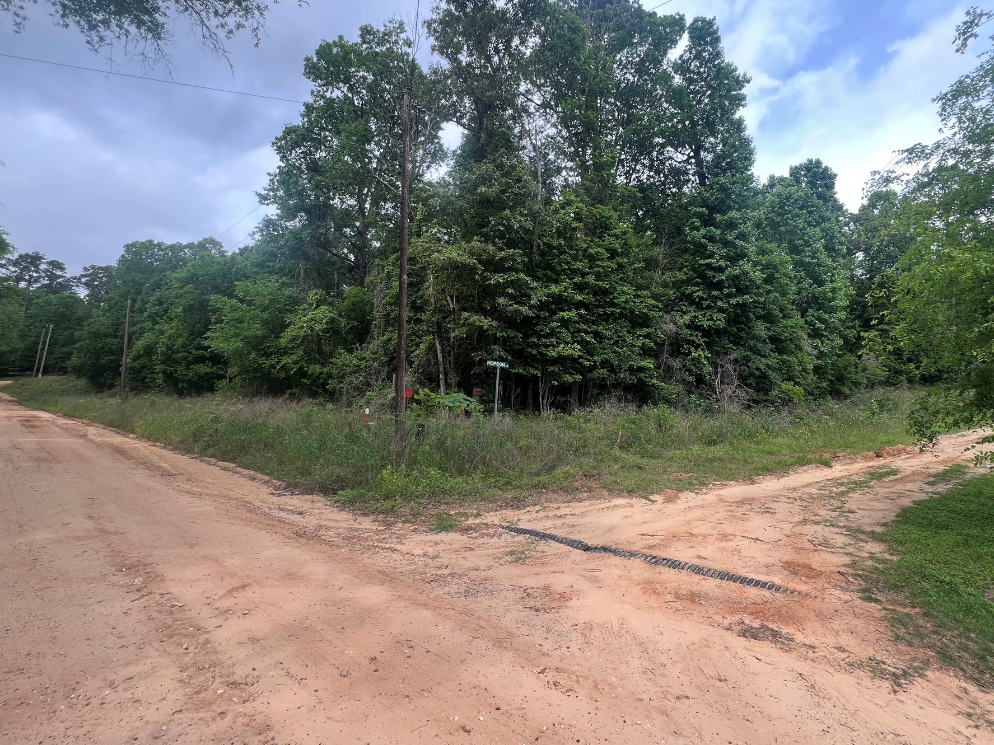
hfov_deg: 97.8
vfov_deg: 81.5
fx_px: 431
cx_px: 551
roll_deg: -2.5
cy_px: 332
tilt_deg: +8.6
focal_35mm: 15
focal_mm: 1.57
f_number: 1.8
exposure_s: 1/223
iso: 32
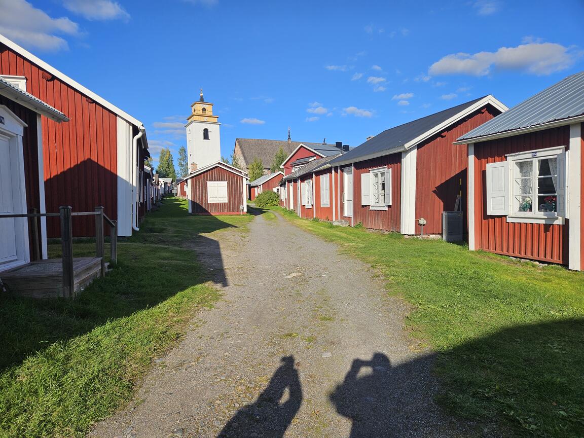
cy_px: 219
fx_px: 388
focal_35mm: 23
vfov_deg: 58.9
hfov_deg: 73.9
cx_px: 292
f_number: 1.8
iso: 25
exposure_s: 1/2450
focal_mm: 5.4
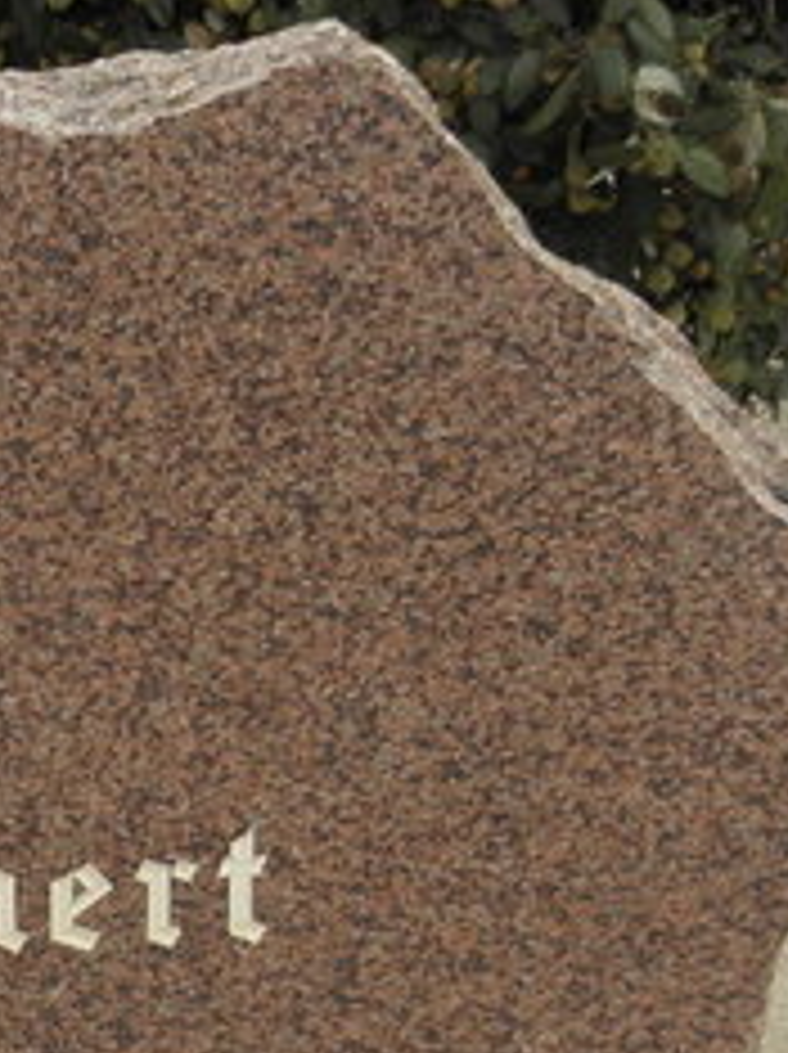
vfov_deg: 20.8
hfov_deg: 14.4
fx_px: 2706
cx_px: -675
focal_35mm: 89
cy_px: 1192
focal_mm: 4.6
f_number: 5.6
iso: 64
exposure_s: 1/80
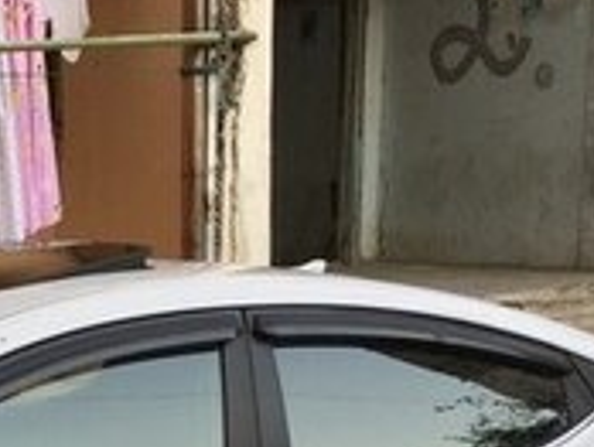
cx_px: -218
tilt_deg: -10.6
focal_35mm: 110
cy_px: 609
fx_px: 1890
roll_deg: +2.1
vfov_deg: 13.0
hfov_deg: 16.7
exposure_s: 1/297
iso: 32
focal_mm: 4.15
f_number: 2.2
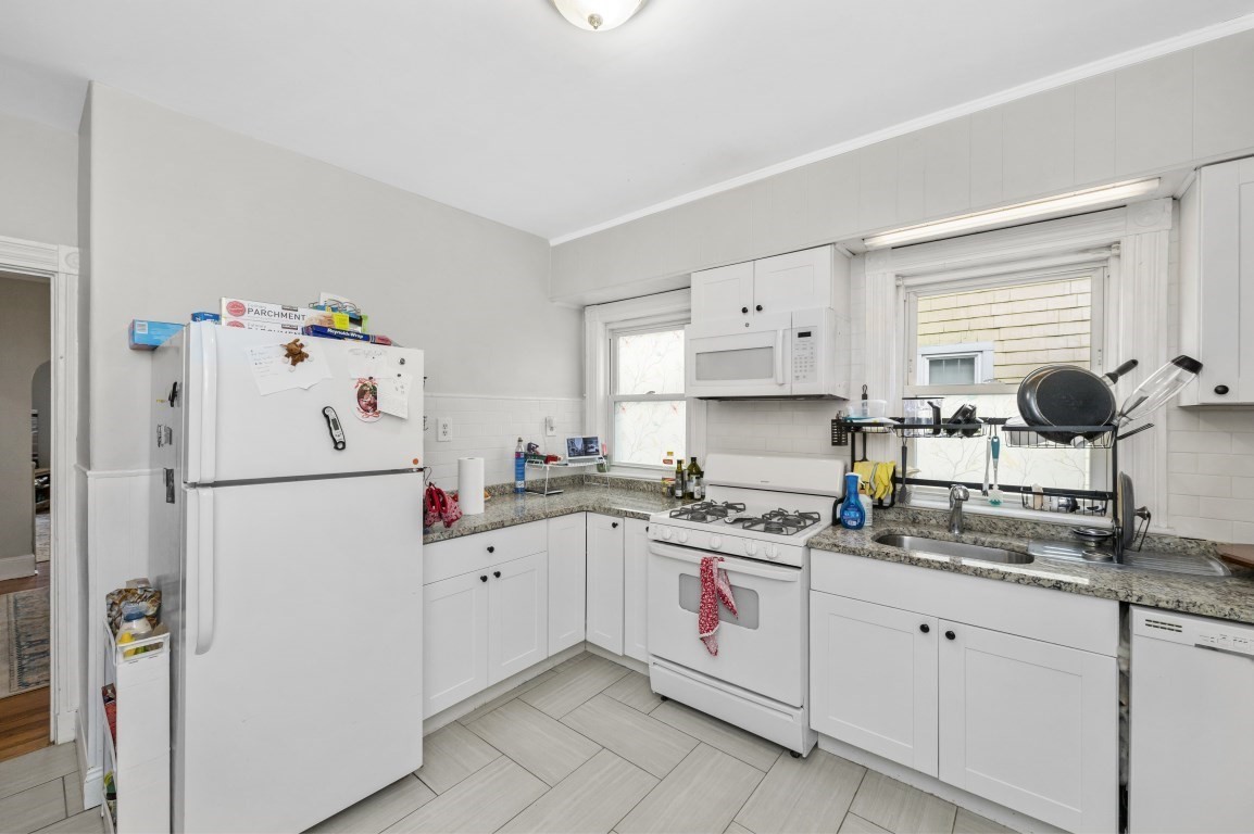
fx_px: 487
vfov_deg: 81.1
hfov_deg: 104.3
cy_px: 417
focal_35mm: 14
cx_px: 627
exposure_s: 1/160
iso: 400
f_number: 5.6
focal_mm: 14
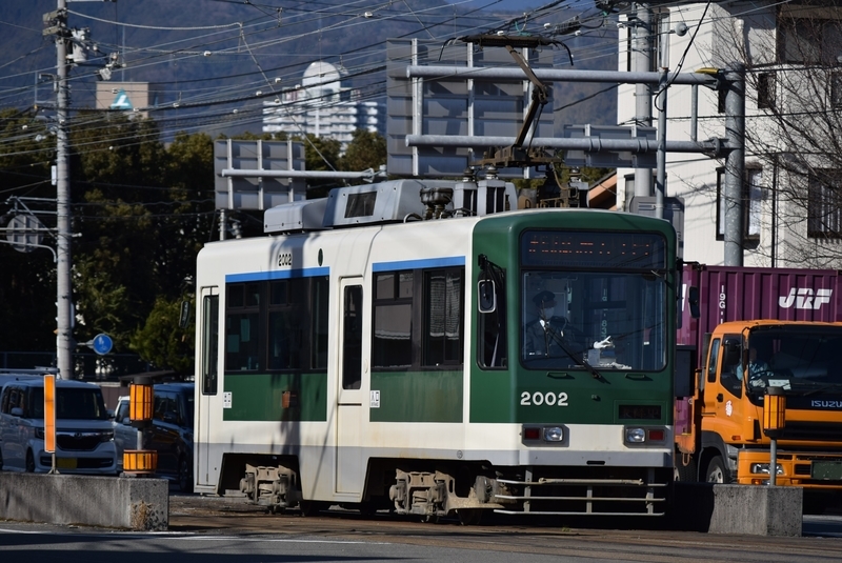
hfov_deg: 8.8
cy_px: 282
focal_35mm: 232
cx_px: 421
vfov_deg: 5.9
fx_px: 5443
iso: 100
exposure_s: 1/1250
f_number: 5.6
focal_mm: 155
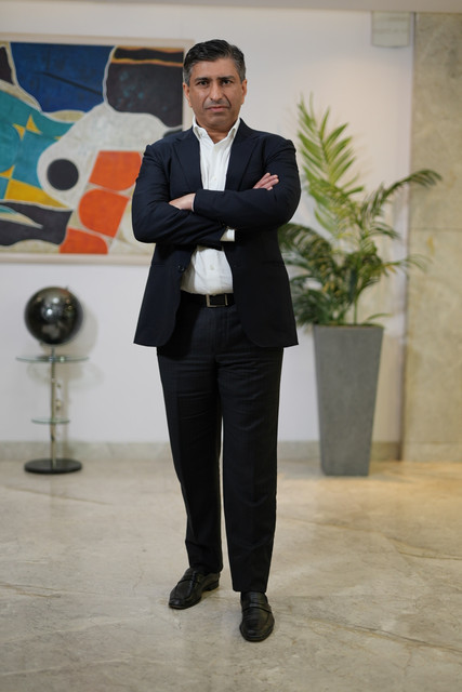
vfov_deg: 39.6
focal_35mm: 50
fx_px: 962
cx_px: 231
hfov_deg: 27.0
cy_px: 346
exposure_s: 1/200
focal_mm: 50
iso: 160
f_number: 1.4
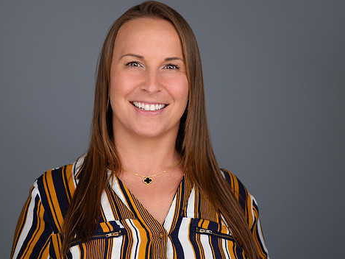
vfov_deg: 14.7
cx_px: 146
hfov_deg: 19.4
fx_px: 1007
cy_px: 131
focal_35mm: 101
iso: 320
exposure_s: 1/160
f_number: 4
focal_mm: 85
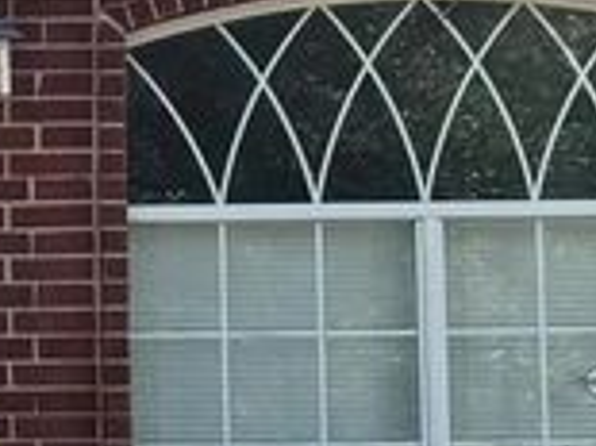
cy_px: 508
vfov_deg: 9.2
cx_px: -1046
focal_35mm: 159
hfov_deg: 10.0
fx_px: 2735
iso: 80
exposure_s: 1/1339
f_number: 1.78
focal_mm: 6.76
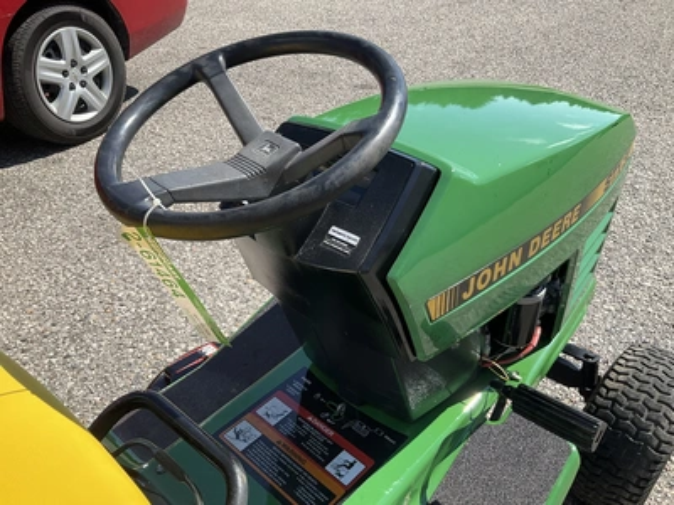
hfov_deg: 61.7
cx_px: 337
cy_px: 252
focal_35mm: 29
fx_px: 565
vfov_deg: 48.2
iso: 25
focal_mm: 3
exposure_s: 1/1221
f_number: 1.8
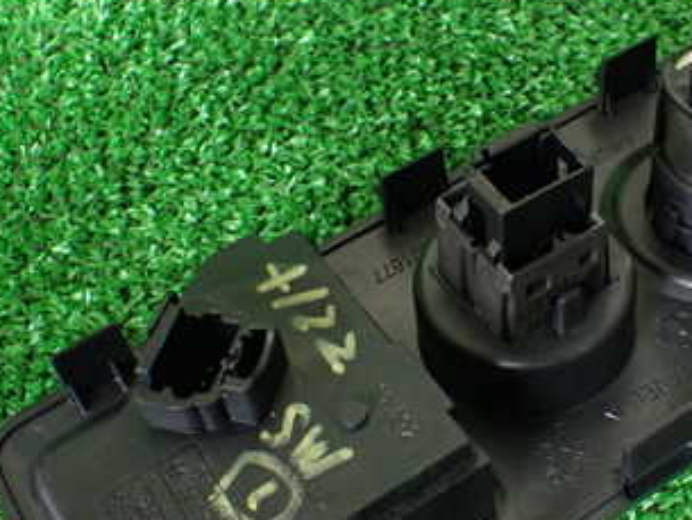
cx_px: 483
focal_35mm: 59
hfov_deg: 32.3
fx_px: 1180
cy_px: 295
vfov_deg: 24.8
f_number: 2.3
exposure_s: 1/125
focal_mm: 5.4
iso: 400
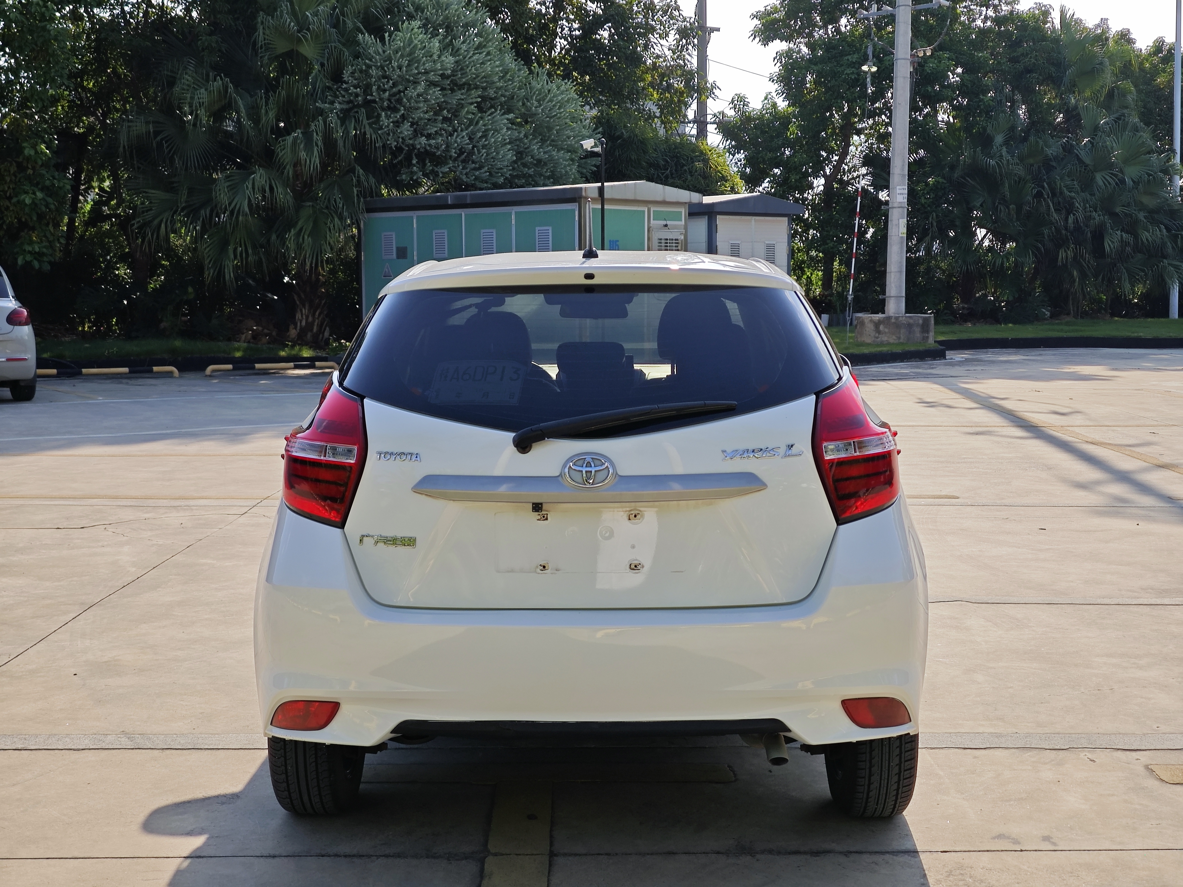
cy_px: 444
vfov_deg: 31.5
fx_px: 1572
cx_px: 592
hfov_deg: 41.2
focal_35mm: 46
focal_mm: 6.55
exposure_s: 1/3300
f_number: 1.6
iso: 50
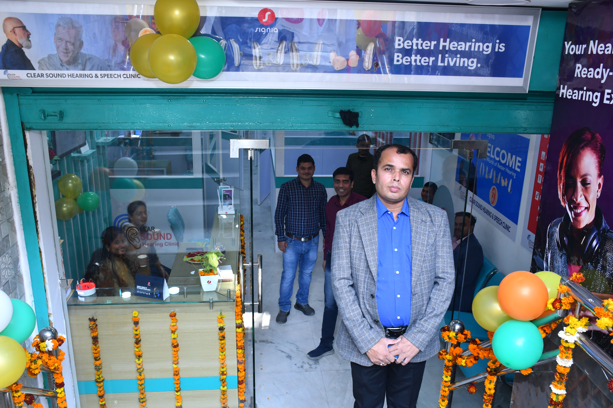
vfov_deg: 40.0
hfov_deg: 57.2
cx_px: 306
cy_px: 204
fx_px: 562
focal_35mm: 33
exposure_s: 1/125
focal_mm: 22
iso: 800
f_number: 8
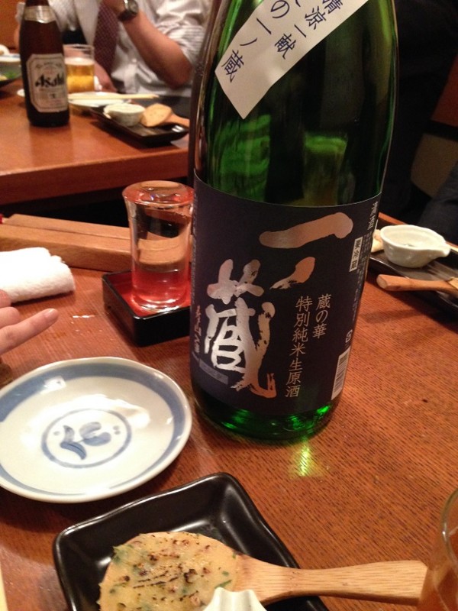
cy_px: 306
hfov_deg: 42.9
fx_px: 582
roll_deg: -2.5
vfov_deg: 55.4
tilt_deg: -27.1
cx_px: 229
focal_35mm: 33
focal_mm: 4.12
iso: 400
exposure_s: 1/20
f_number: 2.4
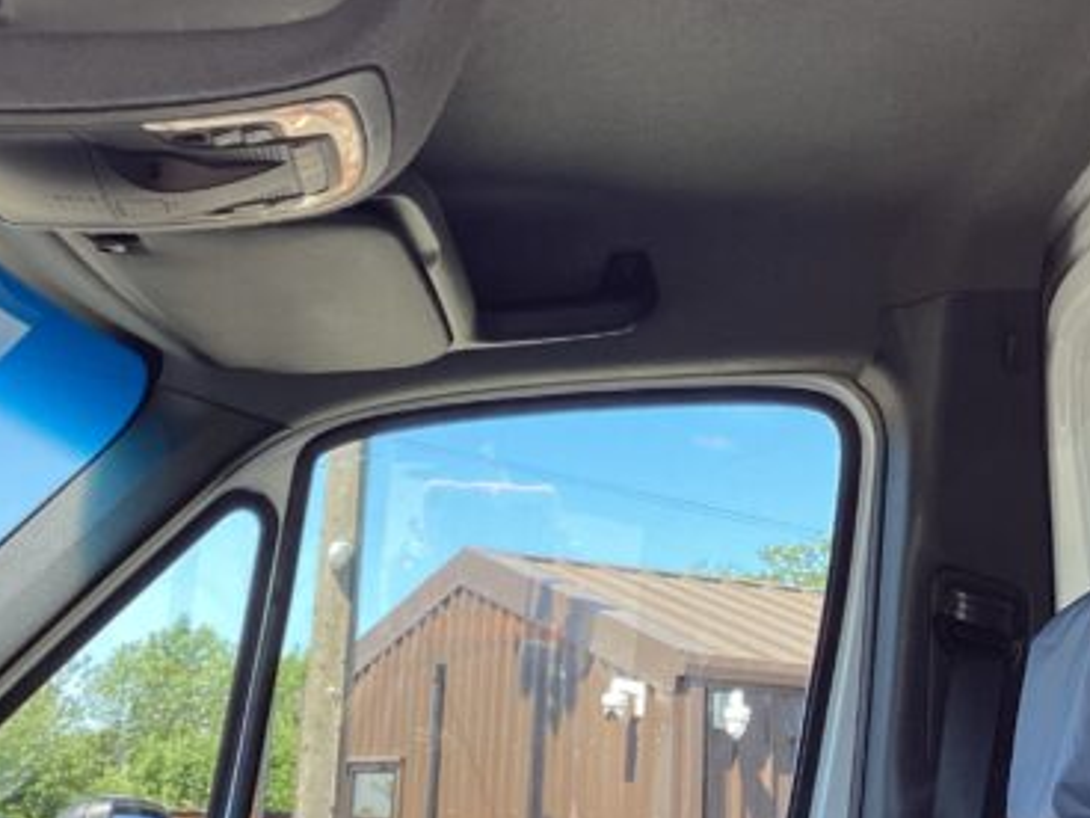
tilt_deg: +16.7
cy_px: 102
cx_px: 536
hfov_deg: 29.0
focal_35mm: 67
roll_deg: -4.2
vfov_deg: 21.5
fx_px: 2110
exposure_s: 1/120
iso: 32
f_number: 2.4
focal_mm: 3.3
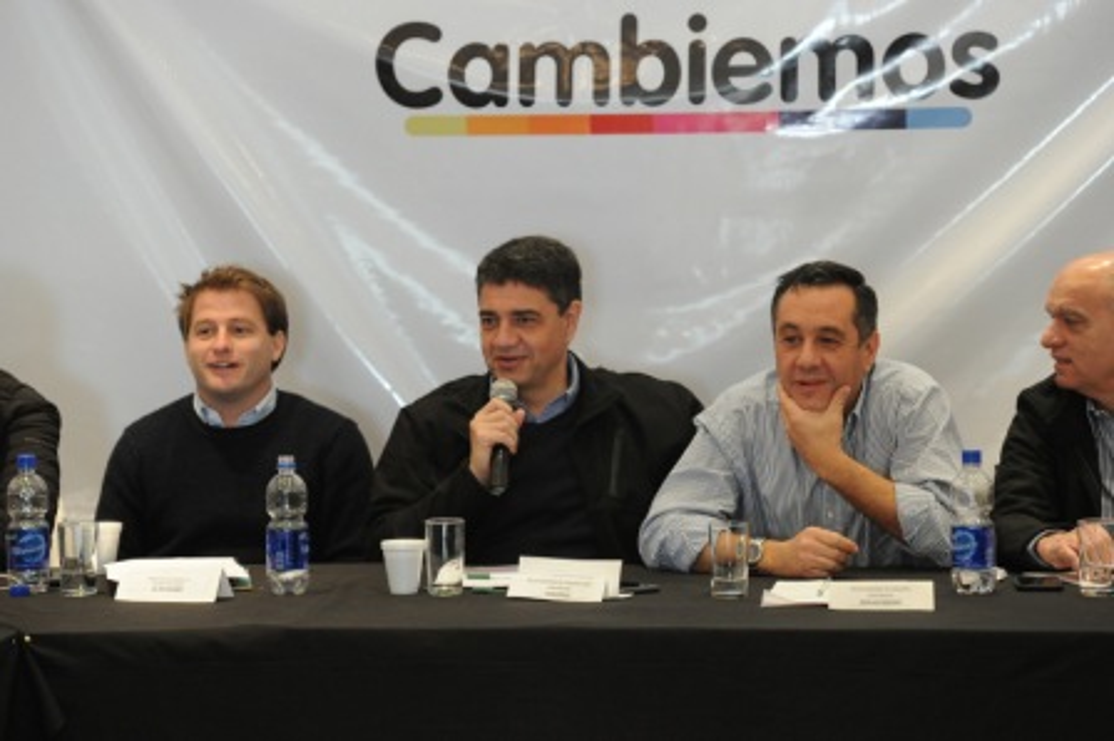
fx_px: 4020
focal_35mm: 130
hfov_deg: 15.8
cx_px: 557
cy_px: 370
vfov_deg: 10.5
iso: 5000
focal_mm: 130
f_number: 4
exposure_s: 1/125
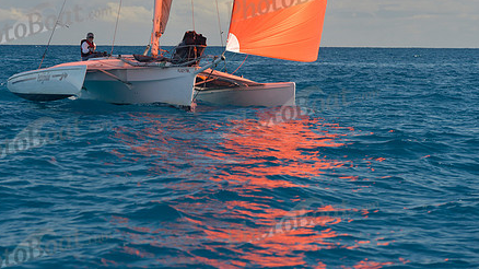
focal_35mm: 136
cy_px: 67
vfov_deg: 8.9
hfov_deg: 15.8
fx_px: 1727
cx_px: 170
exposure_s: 1/640
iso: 200
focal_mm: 98
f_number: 5.6
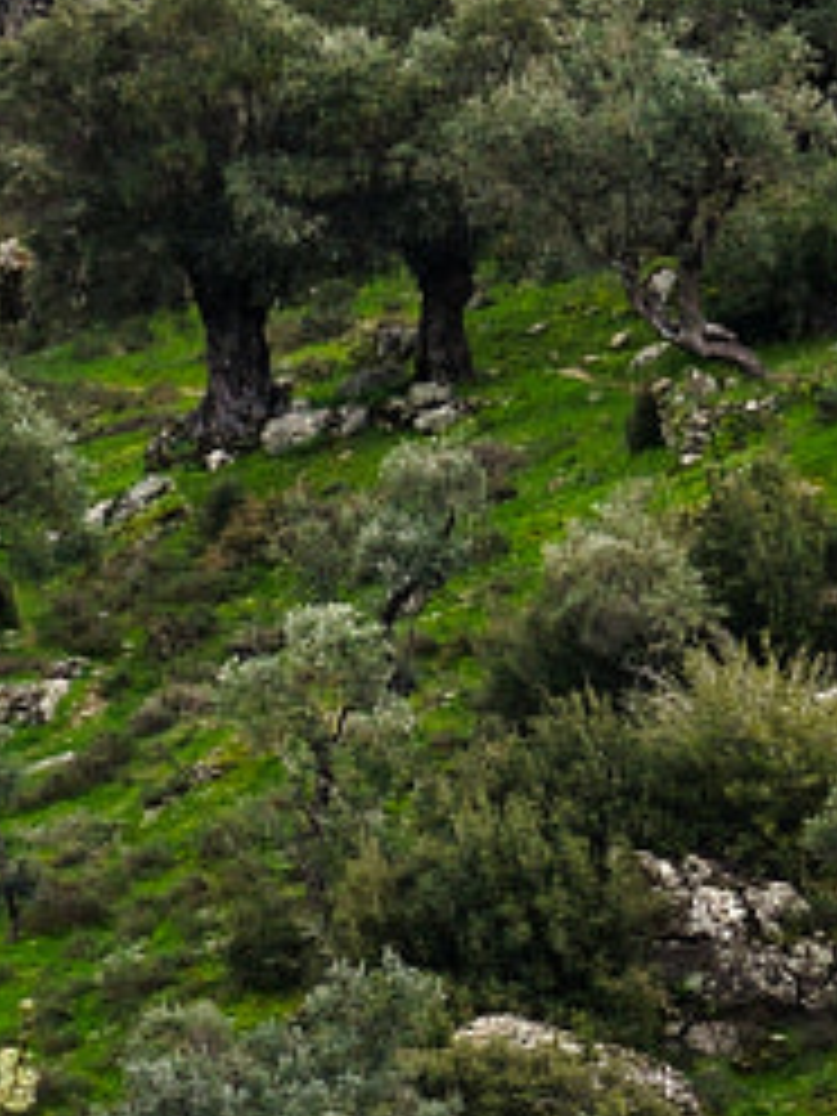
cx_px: 324
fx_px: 16477
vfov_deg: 3.9
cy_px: -454
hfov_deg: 2.9
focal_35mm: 511
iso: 100
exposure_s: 1/250
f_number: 8
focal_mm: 55
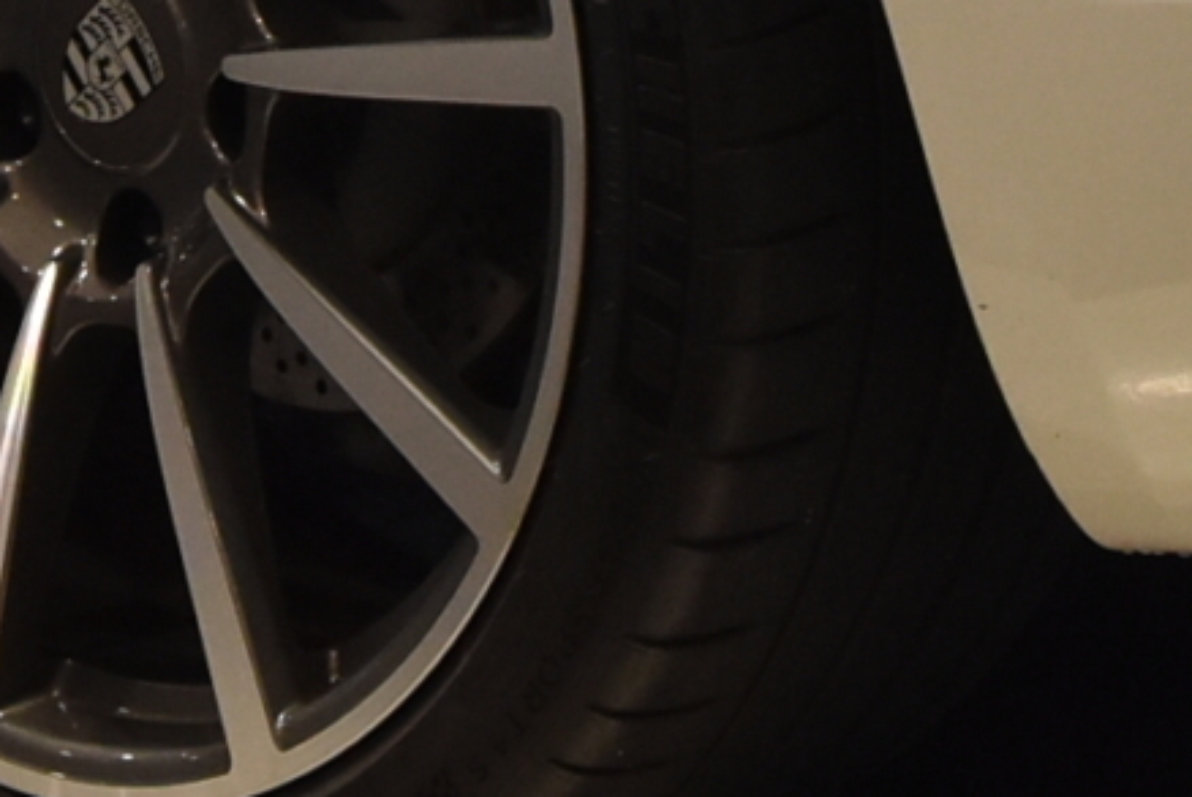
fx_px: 6397
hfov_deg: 10.6
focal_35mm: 193
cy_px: -793
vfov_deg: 6.9
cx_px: 392
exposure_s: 1/30
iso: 1100
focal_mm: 22
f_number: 8
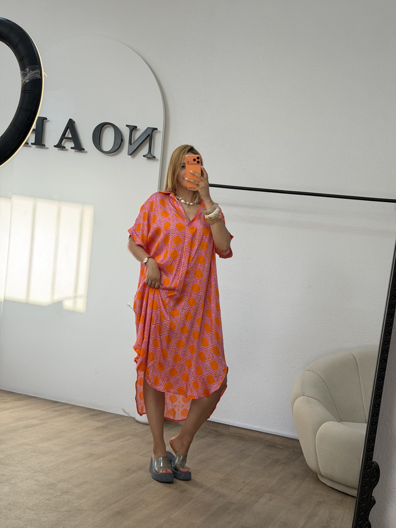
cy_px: 264
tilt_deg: -20.1
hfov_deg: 30.3
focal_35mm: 48
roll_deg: -6.3
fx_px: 732
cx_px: 198
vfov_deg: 39.7
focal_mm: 6.76
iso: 64
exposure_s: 1/176
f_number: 1.78
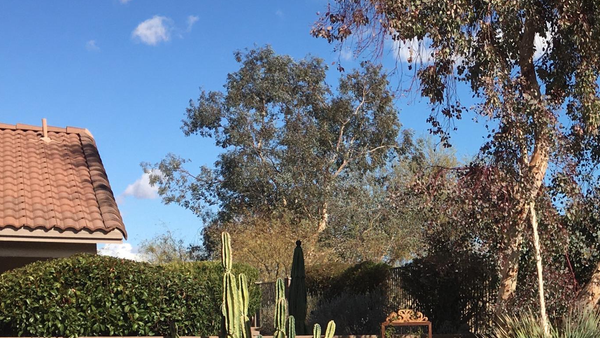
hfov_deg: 29.2
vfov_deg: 16.9
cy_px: 384
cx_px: 555
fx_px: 1098
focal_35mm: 69
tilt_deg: -2.6
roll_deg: -0.6
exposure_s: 1/1876
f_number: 2.2
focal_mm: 4.15
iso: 25
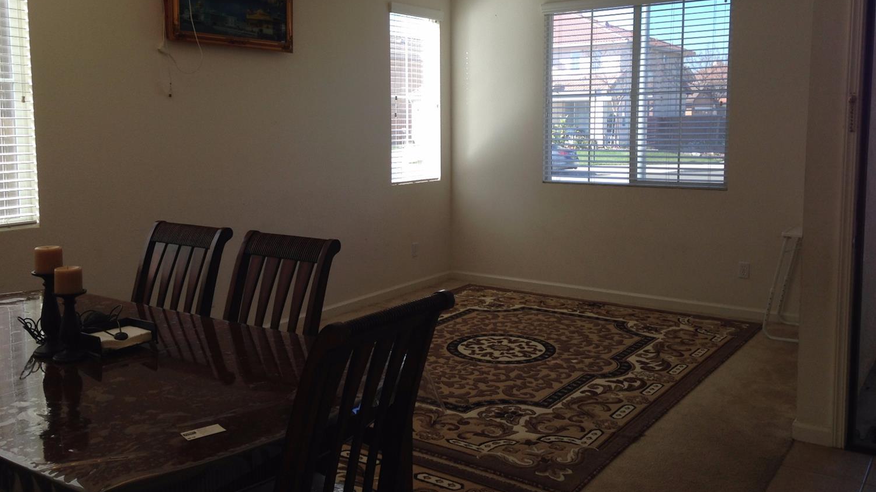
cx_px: 438
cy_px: 200
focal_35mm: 36
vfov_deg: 32.7
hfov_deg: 55.3
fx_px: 836
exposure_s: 1/249
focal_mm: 4.12
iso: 50
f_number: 2.4
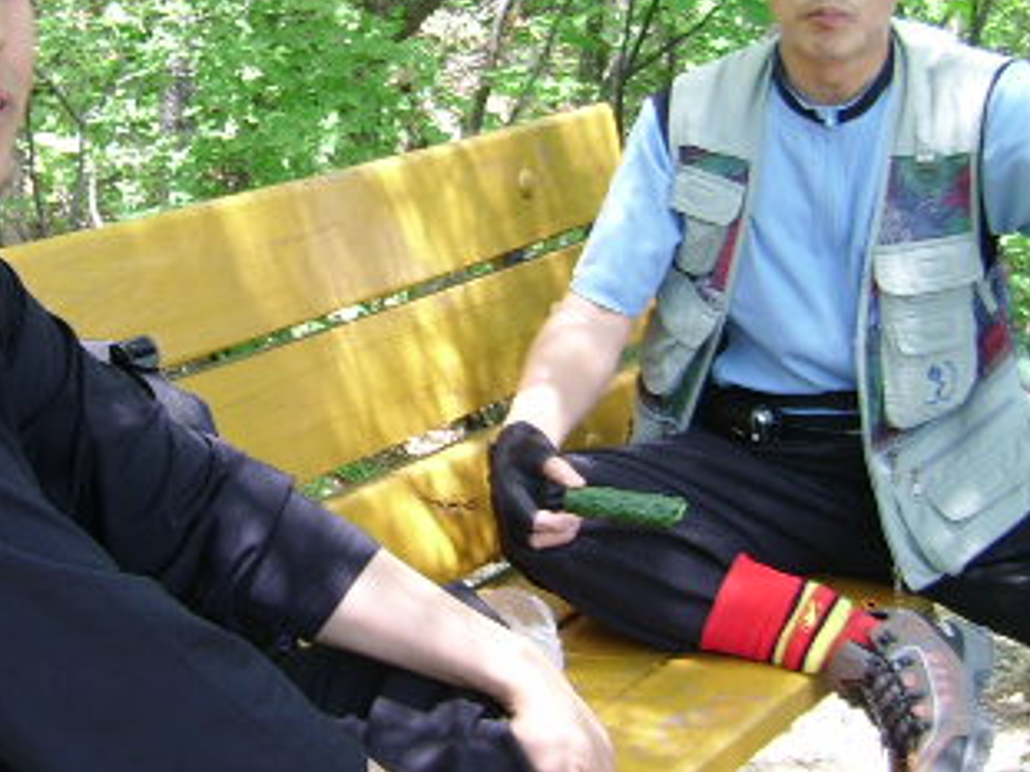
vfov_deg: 20.4
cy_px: 298
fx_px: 2142
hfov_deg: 26.9
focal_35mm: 72
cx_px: 358
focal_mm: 5.95
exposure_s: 1/54
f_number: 2.8
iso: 100
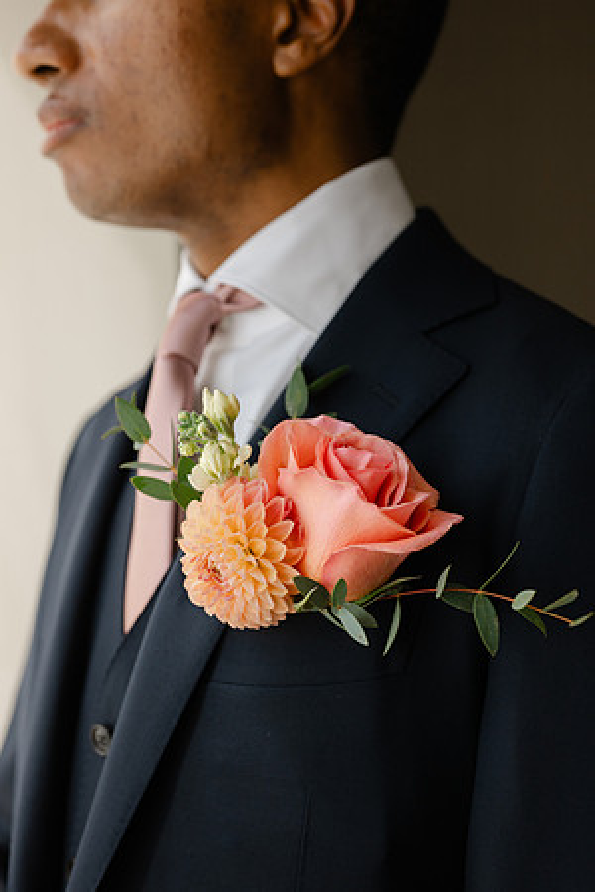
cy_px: 446
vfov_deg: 39.6
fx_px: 1239
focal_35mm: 50
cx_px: 298
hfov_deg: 27.0
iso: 220
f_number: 4
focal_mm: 50
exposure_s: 1/125
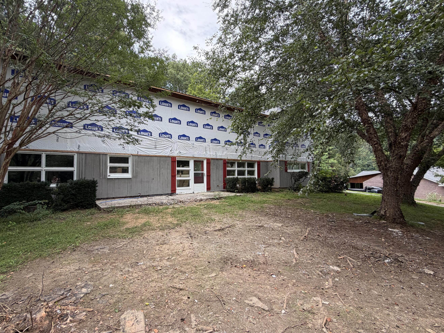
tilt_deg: +1.6
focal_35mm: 16
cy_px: 166
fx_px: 205
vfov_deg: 78.1
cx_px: 202
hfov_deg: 94.2
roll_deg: +1.3
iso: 80
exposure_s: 1/121
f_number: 2.2
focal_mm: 2.22
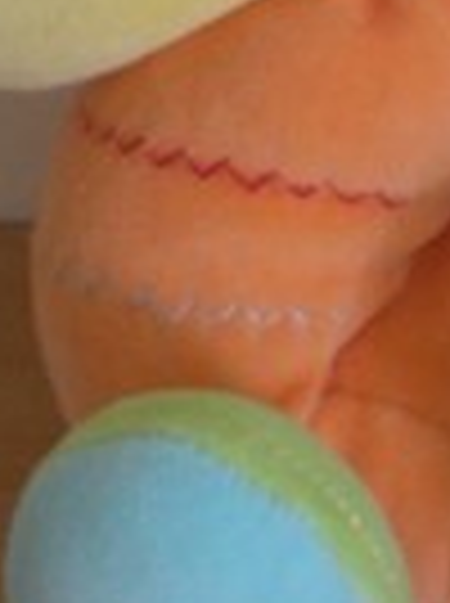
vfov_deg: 13.2
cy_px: 36
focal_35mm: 148
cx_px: 495
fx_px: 2574
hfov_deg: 9.9
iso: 200
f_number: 3.1
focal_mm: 6.3
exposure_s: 1/27.6
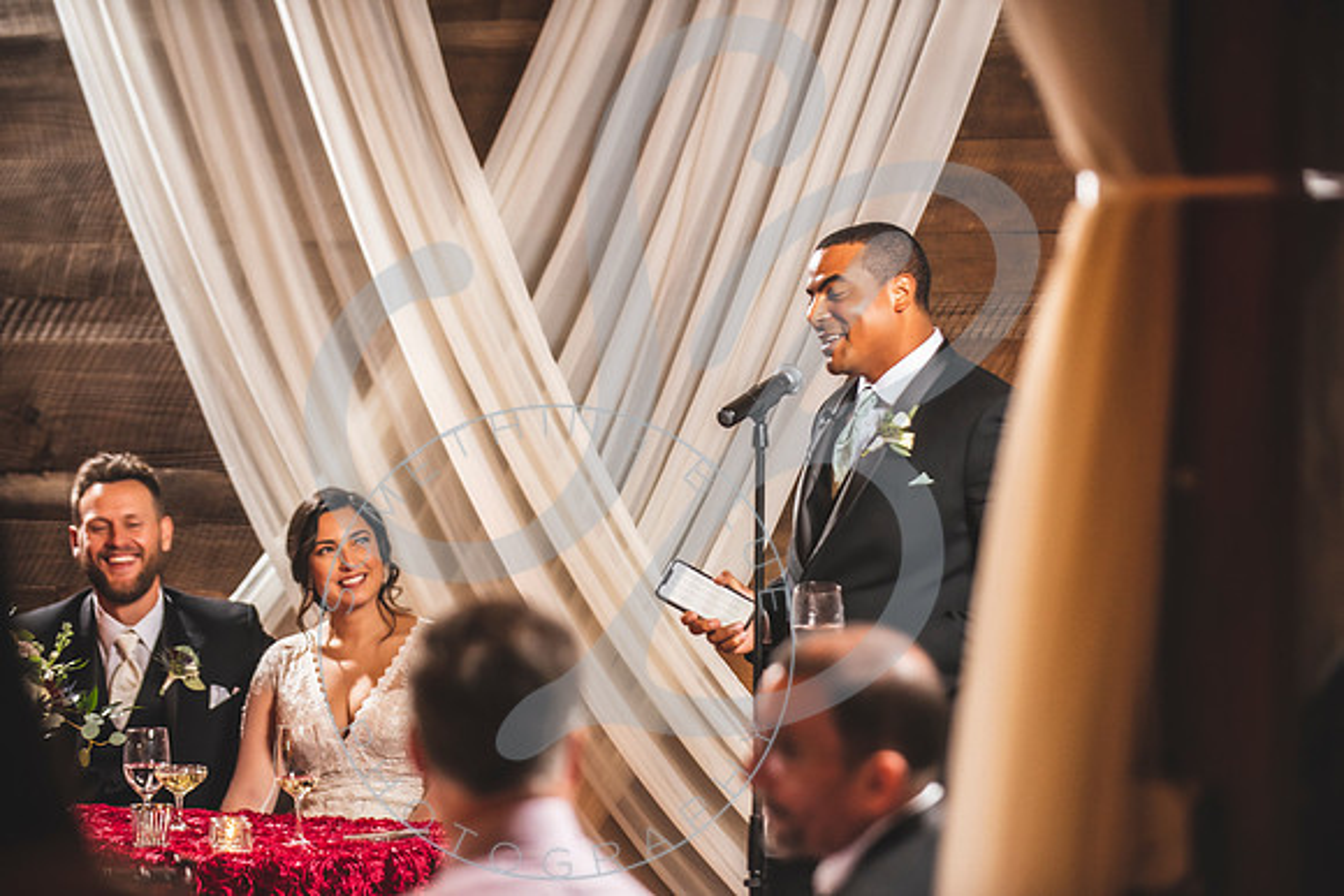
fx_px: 5067
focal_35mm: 136
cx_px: 688
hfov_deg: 15.1
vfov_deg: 10.1
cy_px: 448
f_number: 2.8
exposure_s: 1/160
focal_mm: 130
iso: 1250
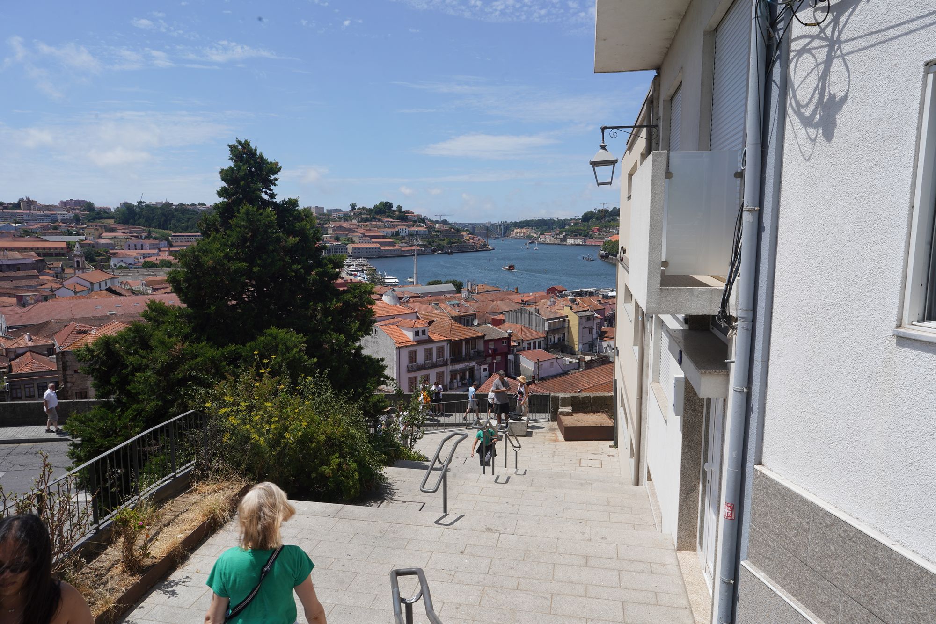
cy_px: 312
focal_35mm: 24
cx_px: 468
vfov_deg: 53.1
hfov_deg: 73.7
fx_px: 624
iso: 100
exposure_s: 1/100
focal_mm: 24
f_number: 18
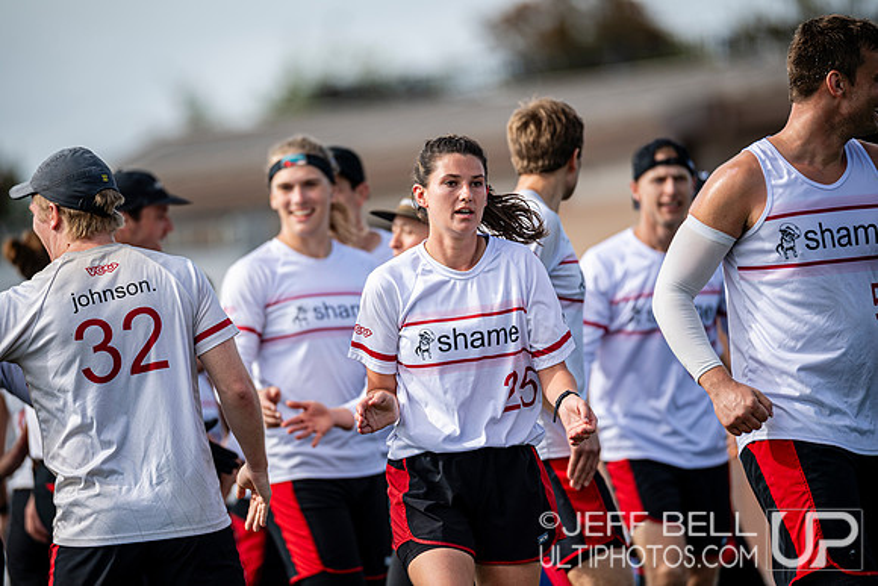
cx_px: 439
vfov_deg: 4.6
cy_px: 293
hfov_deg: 6.9
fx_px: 7318
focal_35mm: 300
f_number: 3.2
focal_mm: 300
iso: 100
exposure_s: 1/1000
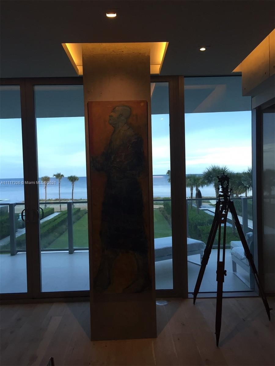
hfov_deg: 48.2
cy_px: 183
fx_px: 307
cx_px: 138
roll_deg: +1.9
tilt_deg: -1.0
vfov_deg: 61.7
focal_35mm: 29
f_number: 2.2
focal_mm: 4.15
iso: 64
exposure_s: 1/30
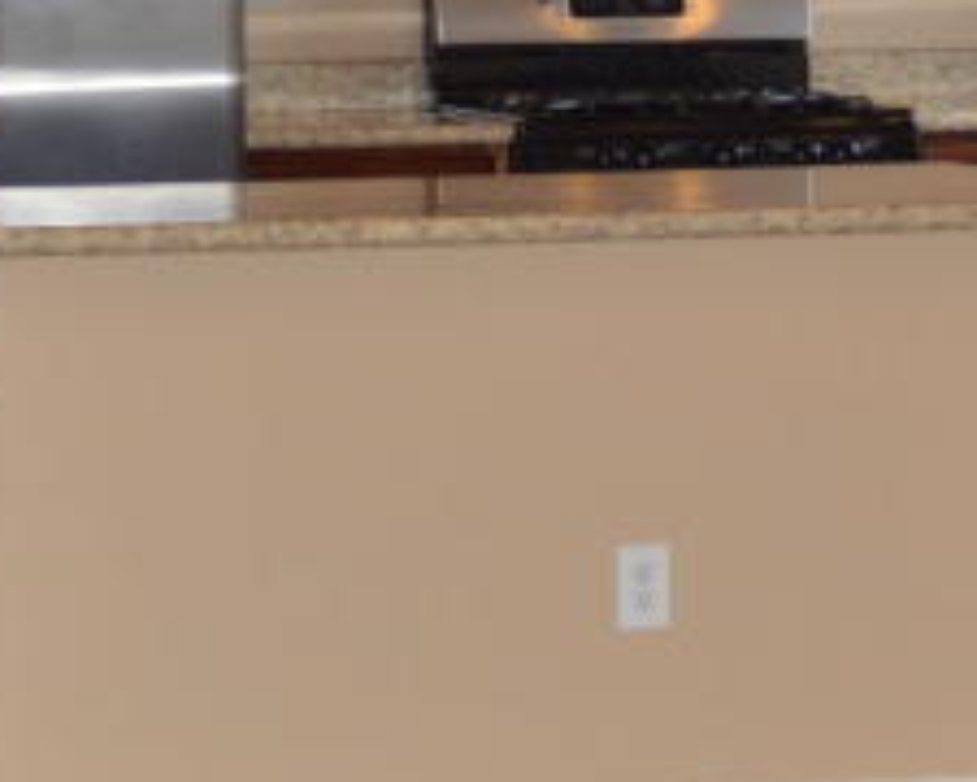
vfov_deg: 7.6
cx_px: 706
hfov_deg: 9.5
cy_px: 65
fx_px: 5841
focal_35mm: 202
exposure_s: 1/60
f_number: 4.5
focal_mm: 28
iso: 400
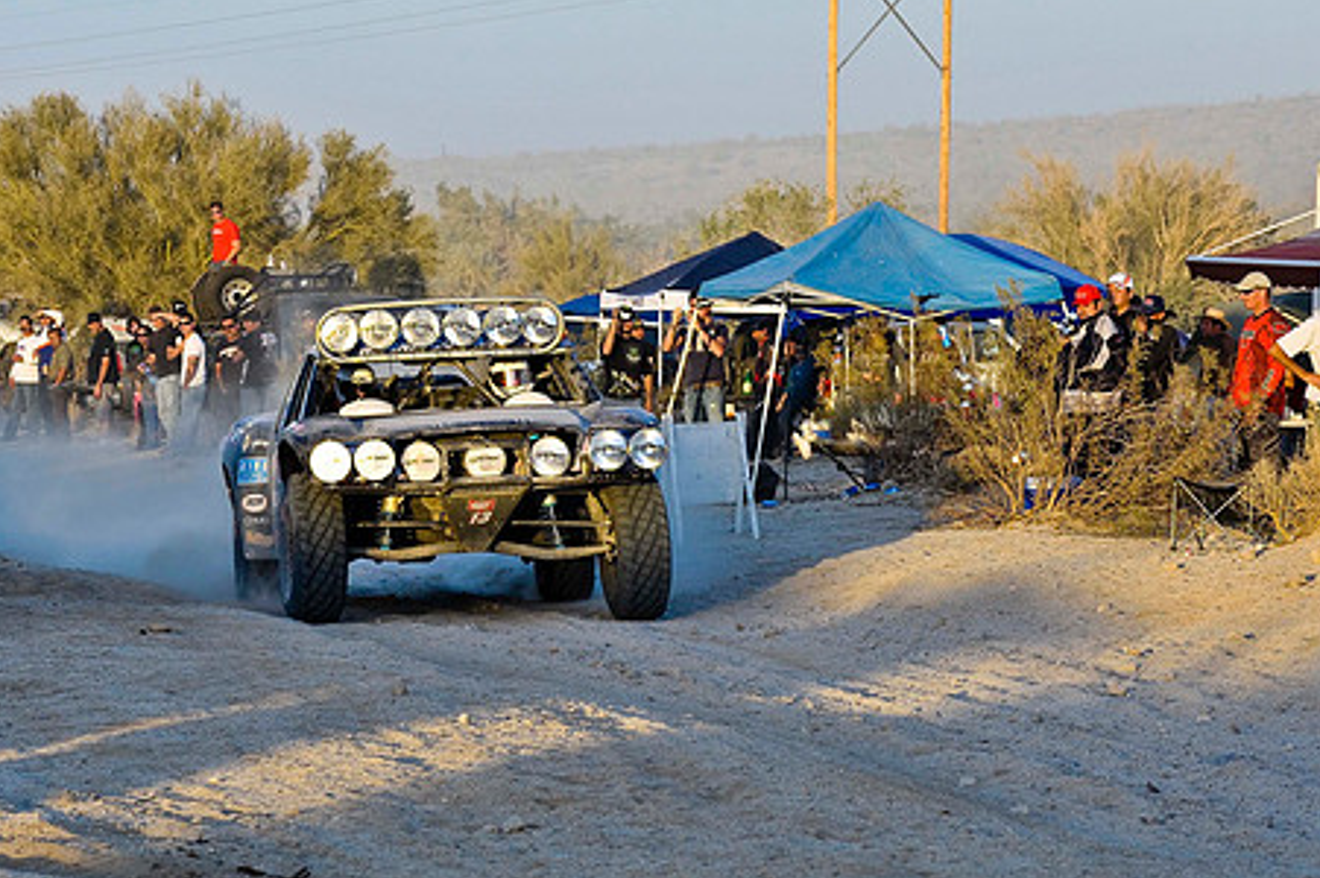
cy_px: 486
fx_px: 7071
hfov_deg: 10.7
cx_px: 562
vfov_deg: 7.1
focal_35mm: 193
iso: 1000
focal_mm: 150
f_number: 10
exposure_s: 1/500
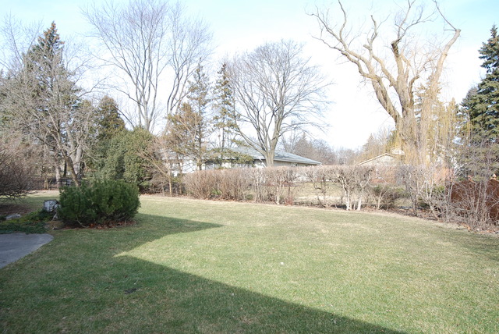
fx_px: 312
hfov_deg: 77.3
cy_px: 167
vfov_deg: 56.3
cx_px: 250
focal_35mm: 22
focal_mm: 15
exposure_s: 1/160
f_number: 6.3
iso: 100
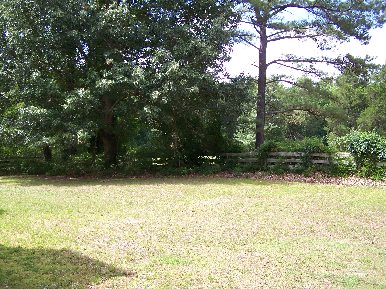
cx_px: 193
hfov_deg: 49.0
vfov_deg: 37.7
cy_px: 144
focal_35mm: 38
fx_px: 424
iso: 64
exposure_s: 1/250
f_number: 2.8
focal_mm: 6.3
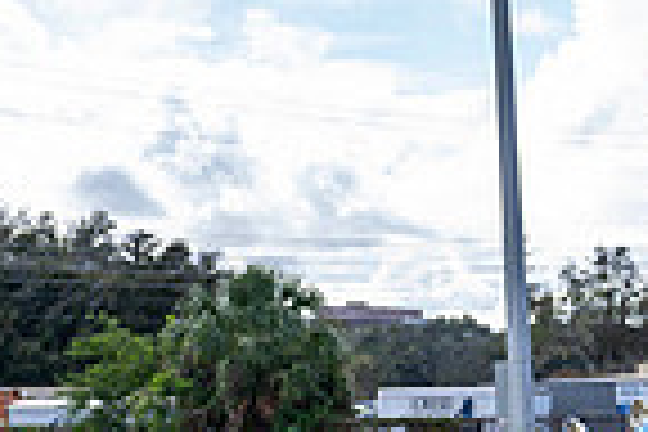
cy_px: 722
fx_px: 2682
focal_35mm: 149
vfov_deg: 8.9
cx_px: 1120
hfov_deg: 12.7
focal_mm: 37
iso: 125
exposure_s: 1/1250
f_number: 2.8
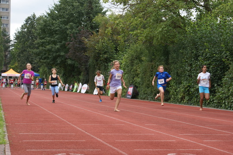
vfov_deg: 18.2
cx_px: 116
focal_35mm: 75
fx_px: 485
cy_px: 78
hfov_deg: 27.0
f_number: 5.6
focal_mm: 50
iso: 125
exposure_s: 1/200
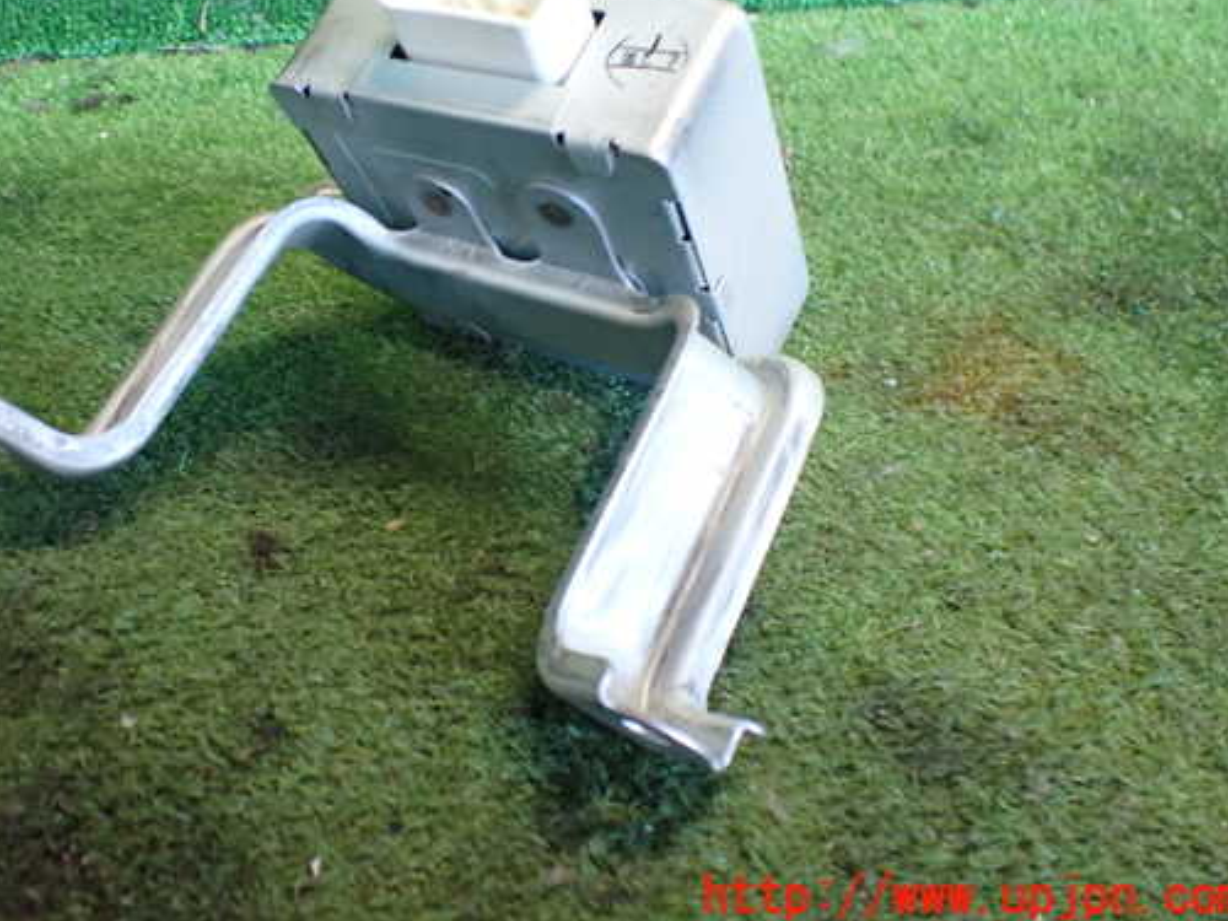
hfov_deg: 51.2
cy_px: 376
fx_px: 1277
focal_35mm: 36
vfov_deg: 39.5
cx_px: 521
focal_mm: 5.4
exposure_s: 1/80
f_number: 2.3
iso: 800
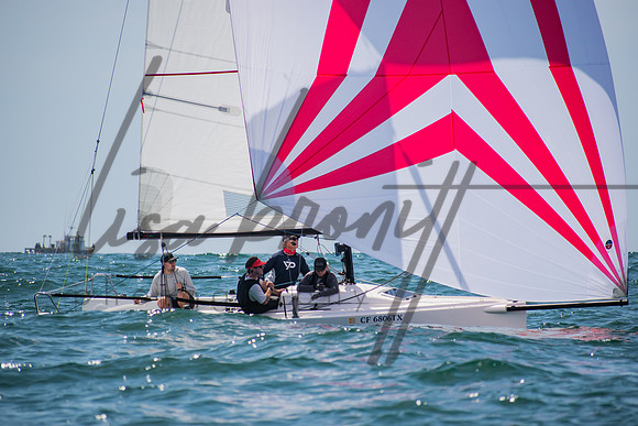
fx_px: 5849
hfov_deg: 6.2
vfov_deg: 4.2
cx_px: 319
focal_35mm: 330
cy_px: 213
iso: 200
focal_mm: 220
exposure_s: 1/1000
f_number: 6.3
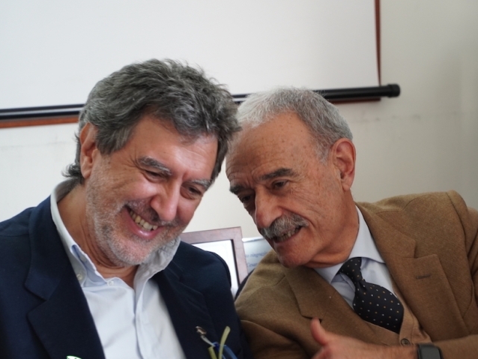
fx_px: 2522
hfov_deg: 10.8
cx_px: 269
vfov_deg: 8.1
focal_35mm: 183
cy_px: 191
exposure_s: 1/30
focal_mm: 101
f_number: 4
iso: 800
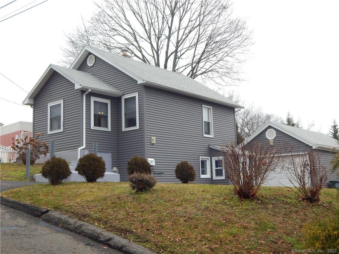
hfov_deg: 43.9
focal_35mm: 43
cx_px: 170
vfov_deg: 33.6
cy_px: 127
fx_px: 421
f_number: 3.6
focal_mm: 7.7
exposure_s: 1/160
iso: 125
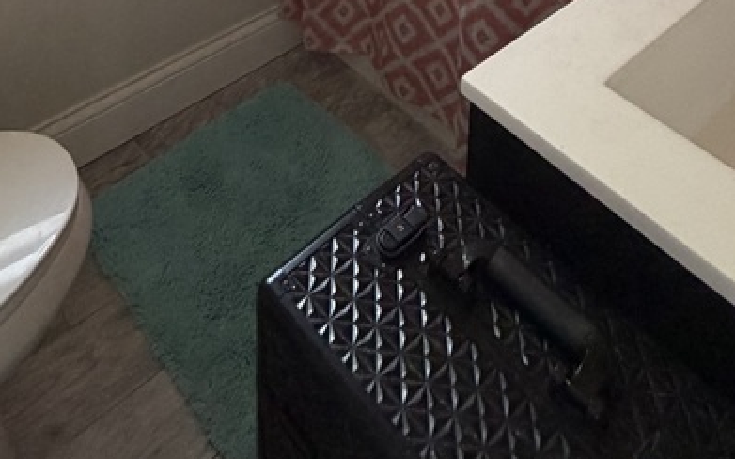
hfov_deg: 47.8
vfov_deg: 20.8
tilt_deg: -10.2
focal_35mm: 41
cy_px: -378
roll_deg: +0.2
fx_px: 821
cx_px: 276
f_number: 2.2
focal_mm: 2.22
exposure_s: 1/79
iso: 320
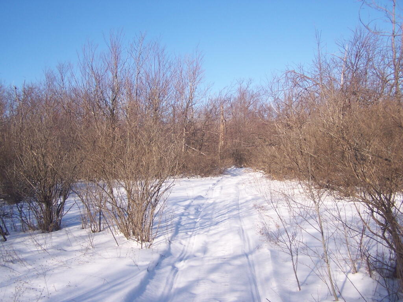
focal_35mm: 38
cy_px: 151
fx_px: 442
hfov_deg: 49.0
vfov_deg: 37.7
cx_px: 202
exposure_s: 1/640
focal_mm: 6.3
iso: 80
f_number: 2.8
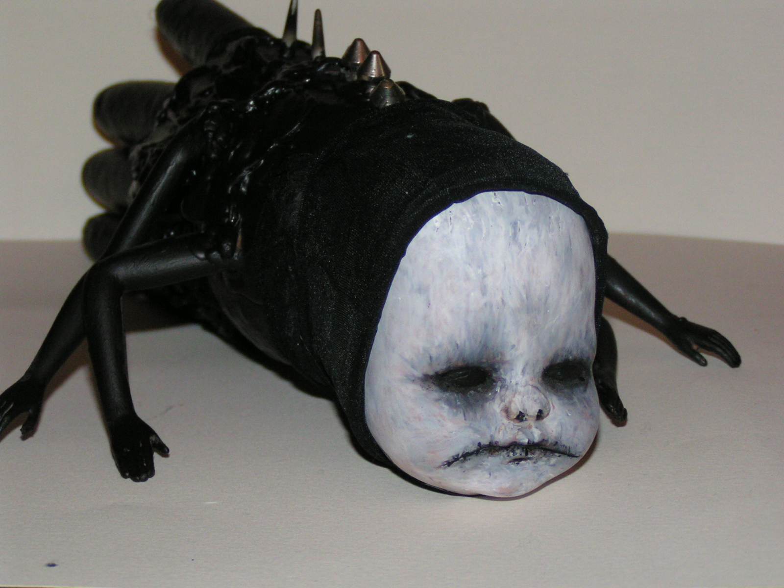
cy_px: 294
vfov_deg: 15.6
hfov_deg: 20.7
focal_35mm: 95
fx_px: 2152
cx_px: 392
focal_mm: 14.5
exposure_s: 1/100
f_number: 3.5
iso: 200
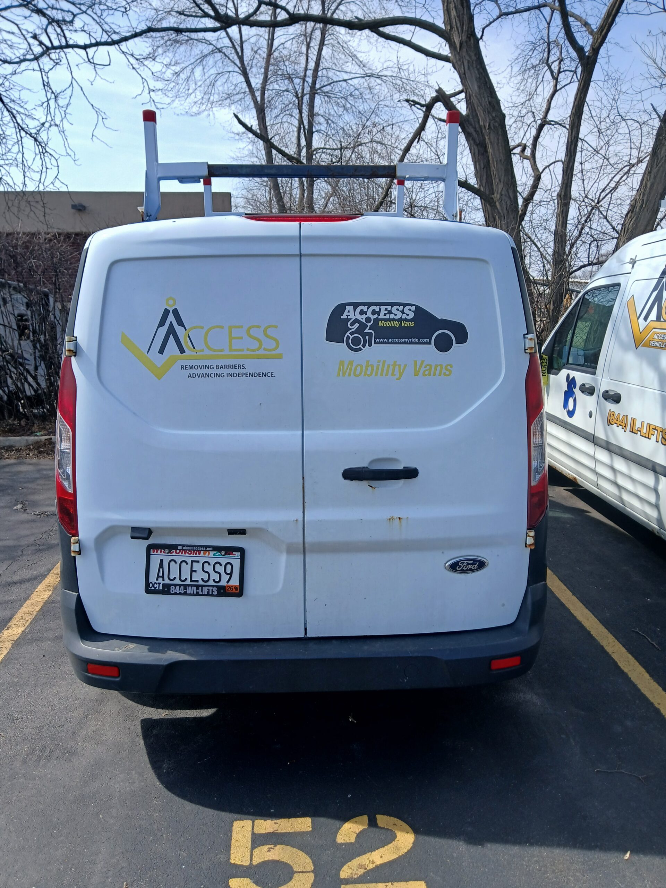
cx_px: 333
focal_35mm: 26
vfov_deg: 67.3
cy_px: 444
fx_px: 667
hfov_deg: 53.1
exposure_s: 1/469
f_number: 1.8
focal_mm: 3.98
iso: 20
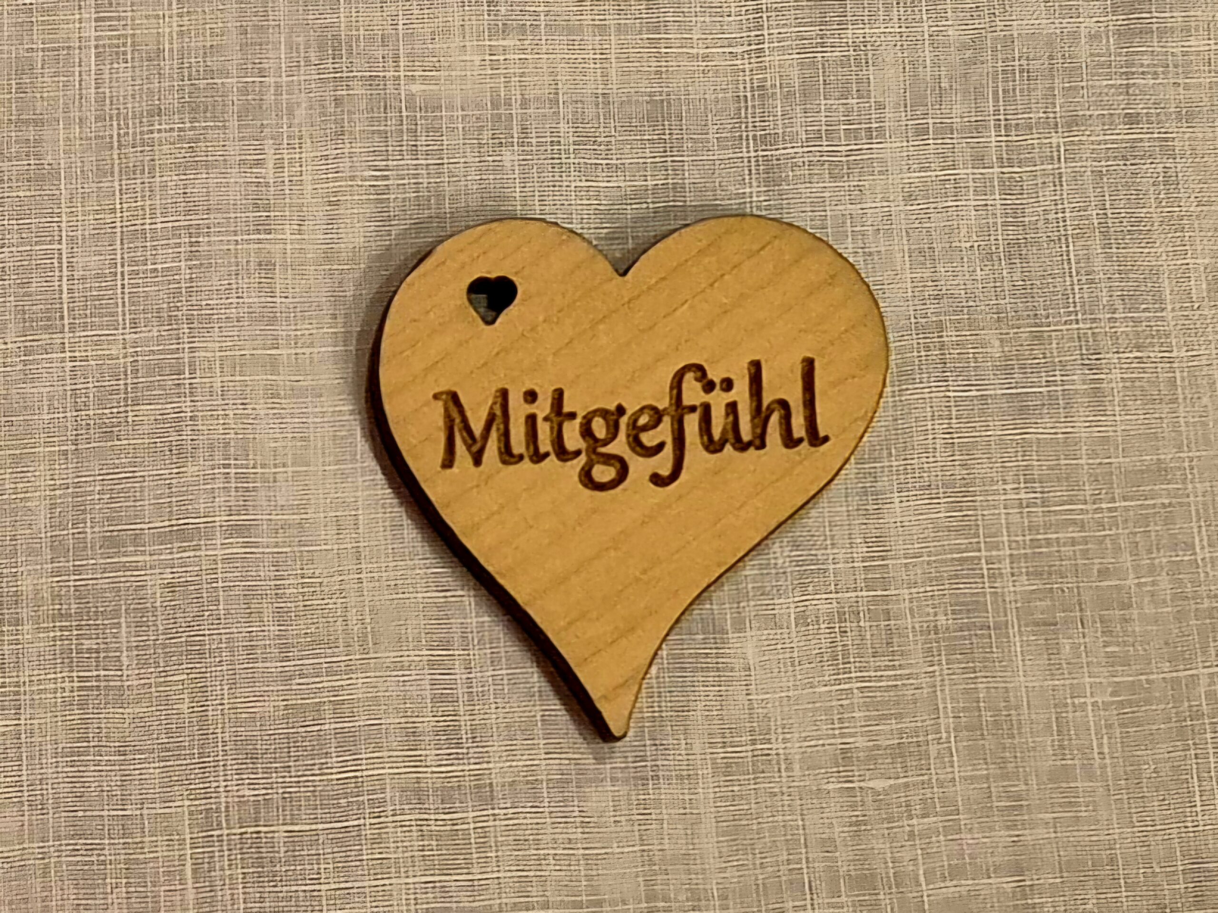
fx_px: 809
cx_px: 609
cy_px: 456
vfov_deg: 58.9
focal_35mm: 23
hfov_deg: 73.9
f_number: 1.8
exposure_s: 1/100
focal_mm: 5.4
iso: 1250
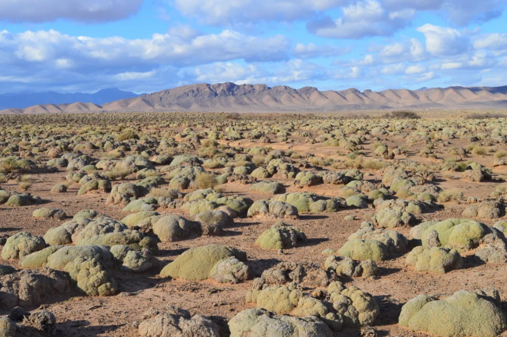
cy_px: 168
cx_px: 254
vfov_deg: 31.8
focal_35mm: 42
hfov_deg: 46.4
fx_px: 591
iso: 400
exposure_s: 1/500
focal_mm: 28
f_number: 11
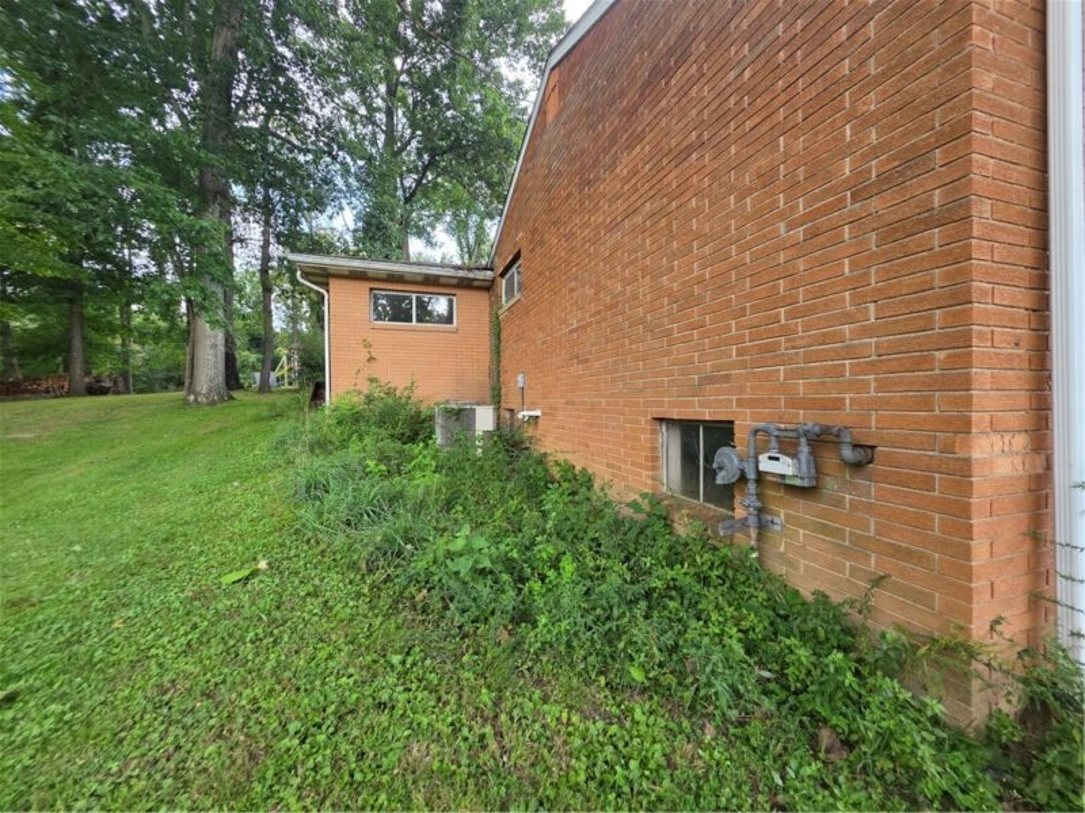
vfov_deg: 89.9
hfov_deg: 106.2
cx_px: 542
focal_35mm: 13
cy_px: 406
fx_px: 407
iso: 100
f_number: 1.9
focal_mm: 2.2
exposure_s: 1/120
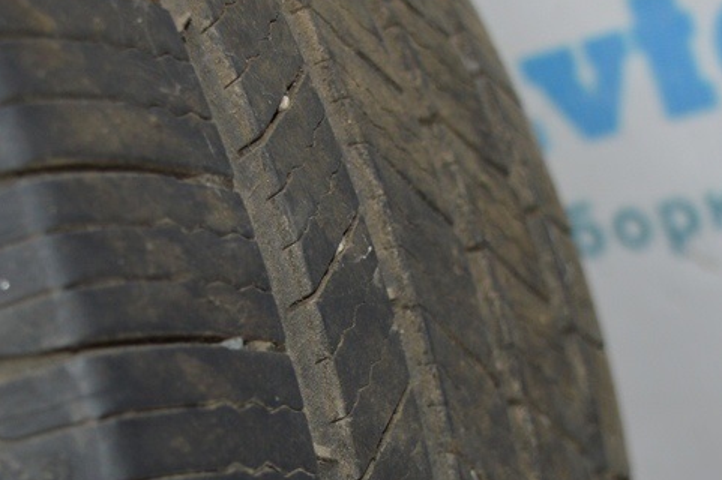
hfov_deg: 20.6
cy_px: 422
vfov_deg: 13.7
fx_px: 1985
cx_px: 263
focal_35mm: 99
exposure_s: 1/60
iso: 400
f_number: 4.2
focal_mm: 31
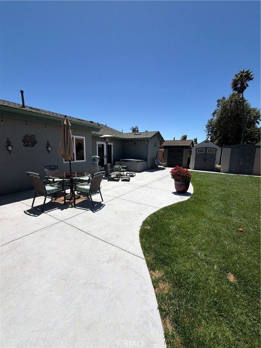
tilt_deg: -8.3
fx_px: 141
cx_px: 130
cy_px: 174
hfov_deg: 85.7
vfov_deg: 102.1
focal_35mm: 14
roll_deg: -0.6
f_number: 2.2
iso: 20
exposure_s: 1/1572
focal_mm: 2.22
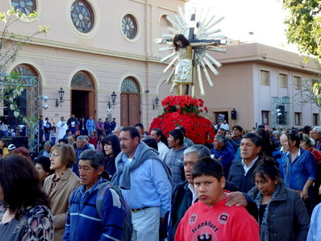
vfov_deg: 27.0
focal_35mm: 54
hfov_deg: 35.5
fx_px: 501
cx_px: 153
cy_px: 97
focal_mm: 7.7
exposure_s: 1/80
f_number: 4.8
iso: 200
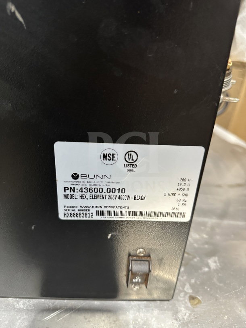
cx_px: 123
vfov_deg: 71.6
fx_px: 227
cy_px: 164
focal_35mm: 24
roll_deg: -6.3
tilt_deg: -22.1
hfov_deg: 56.8
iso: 500
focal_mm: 6.86
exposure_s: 1/60
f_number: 1.78
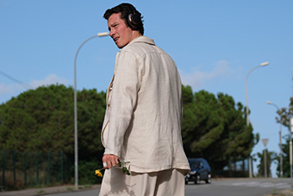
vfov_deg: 8.6
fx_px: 1303
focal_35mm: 160
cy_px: 87
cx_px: 151
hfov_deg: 12.8
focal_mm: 90.6
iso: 200
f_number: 5.6
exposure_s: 1/1000
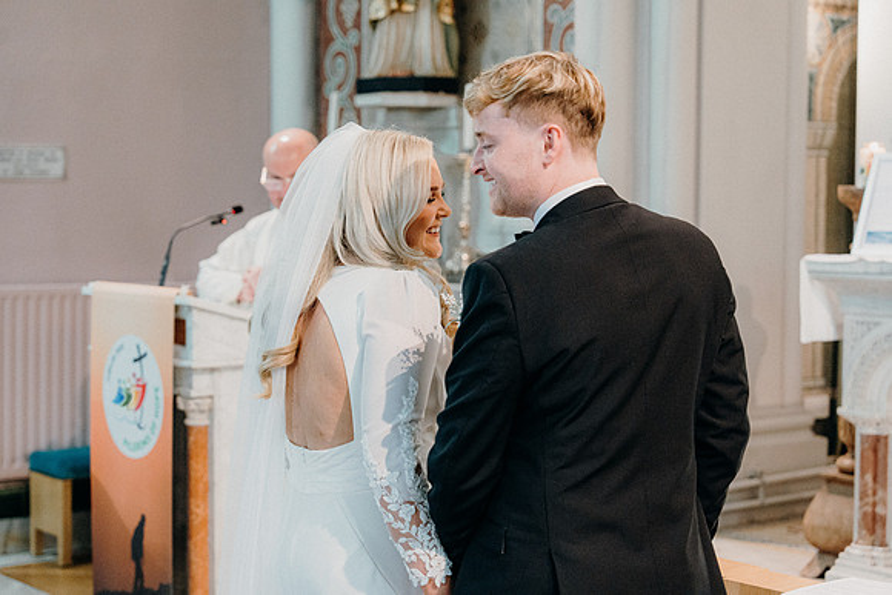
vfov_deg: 19.5
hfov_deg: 28.8
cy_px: 298
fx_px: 1735
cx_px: 446
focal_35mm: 70
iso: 5000
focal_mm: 70
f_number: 3.5
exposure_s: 1/160
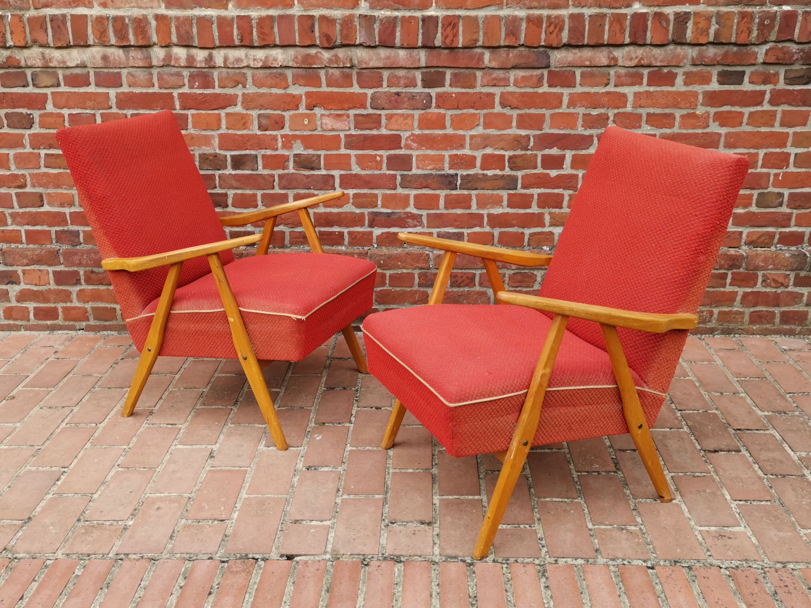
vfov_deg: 40.7
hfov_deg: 52.6
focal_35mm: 35
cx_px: 406
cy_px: 304
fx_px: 820
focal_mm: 5.58
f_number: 1.8
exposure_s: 1/473
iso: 50
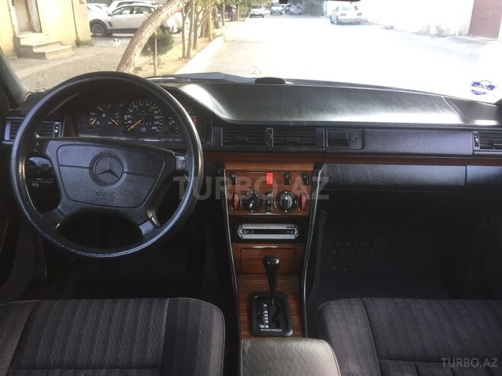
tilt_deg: -18.4
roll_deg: -0.3
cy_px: 188
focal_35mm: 29
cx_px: 251
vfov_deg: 48.2
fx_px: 421
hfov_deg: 61.7
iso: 64
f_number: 2.2
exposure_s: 1/33
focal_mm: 4.15
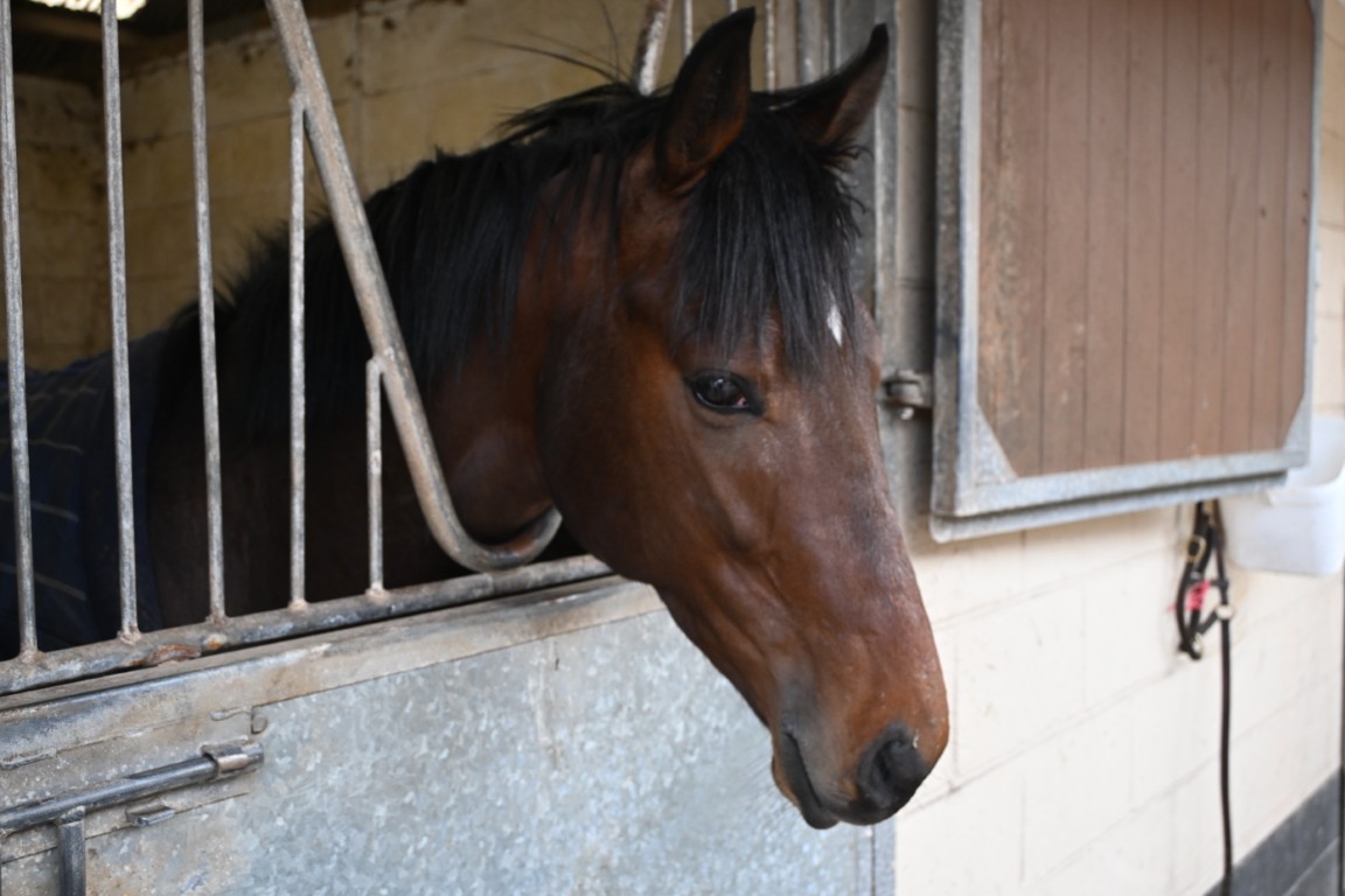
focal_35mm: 37
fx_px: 1373
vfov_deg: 36.2
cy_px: 448
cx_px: 672
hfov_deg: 52.2
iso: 400
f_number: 4.2
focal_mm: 24.5
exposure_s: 1/160
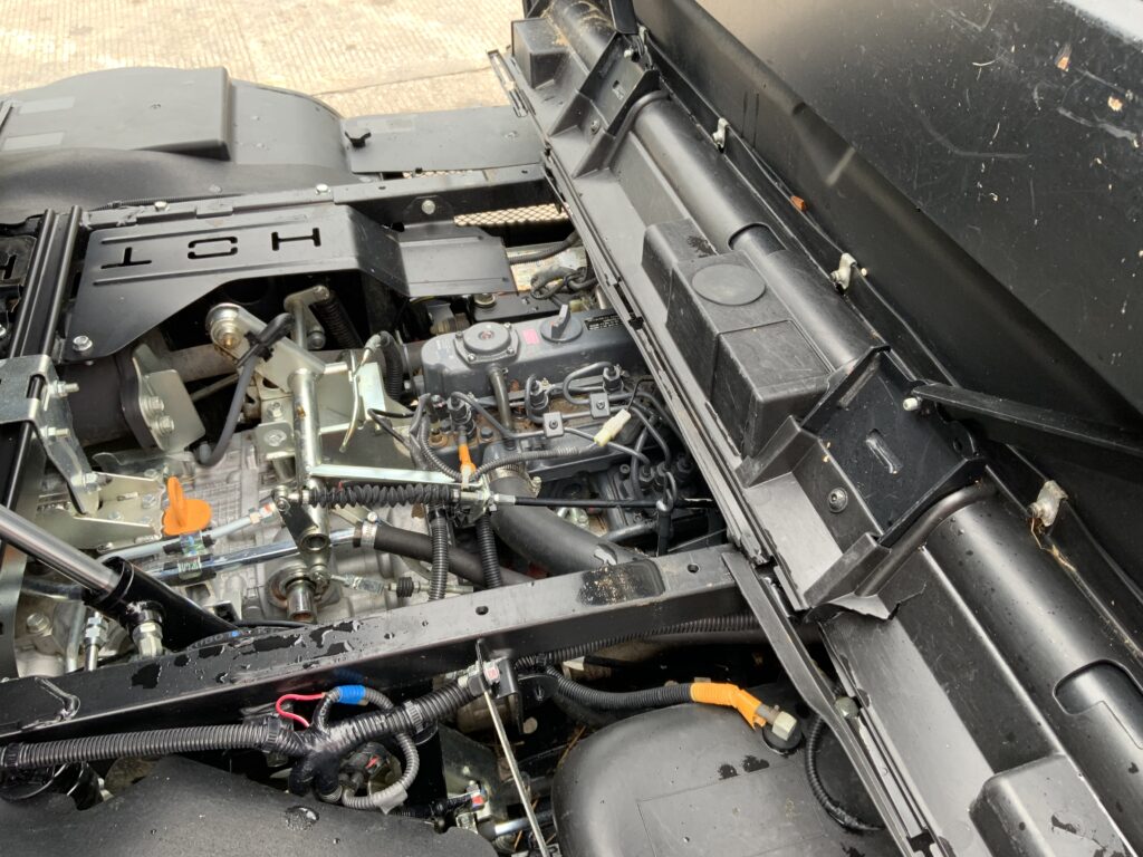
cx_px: 572
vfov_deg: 48.2
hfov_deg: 61.7
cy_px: 428
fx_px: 958
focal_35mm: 29
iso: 32
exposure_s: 1/122
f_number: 1.8
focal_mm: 3
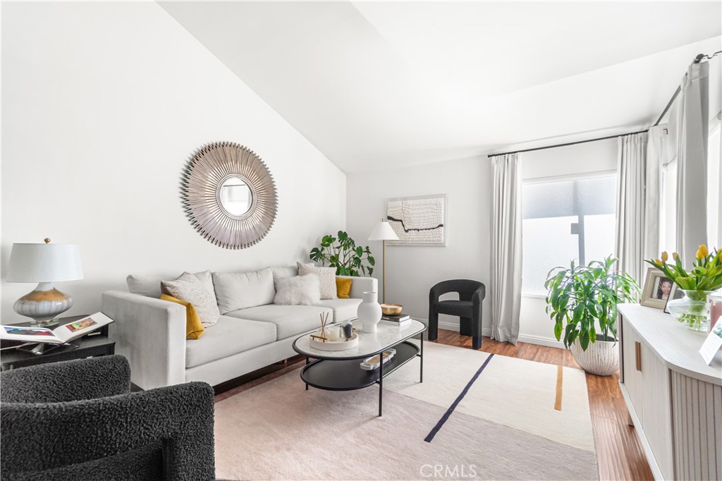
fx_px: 301
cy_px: 240
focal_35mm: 15
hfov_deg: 100.4
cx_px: 361
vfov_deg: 77.3
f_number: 7.1
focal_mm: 10
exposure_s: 1/20
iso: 320
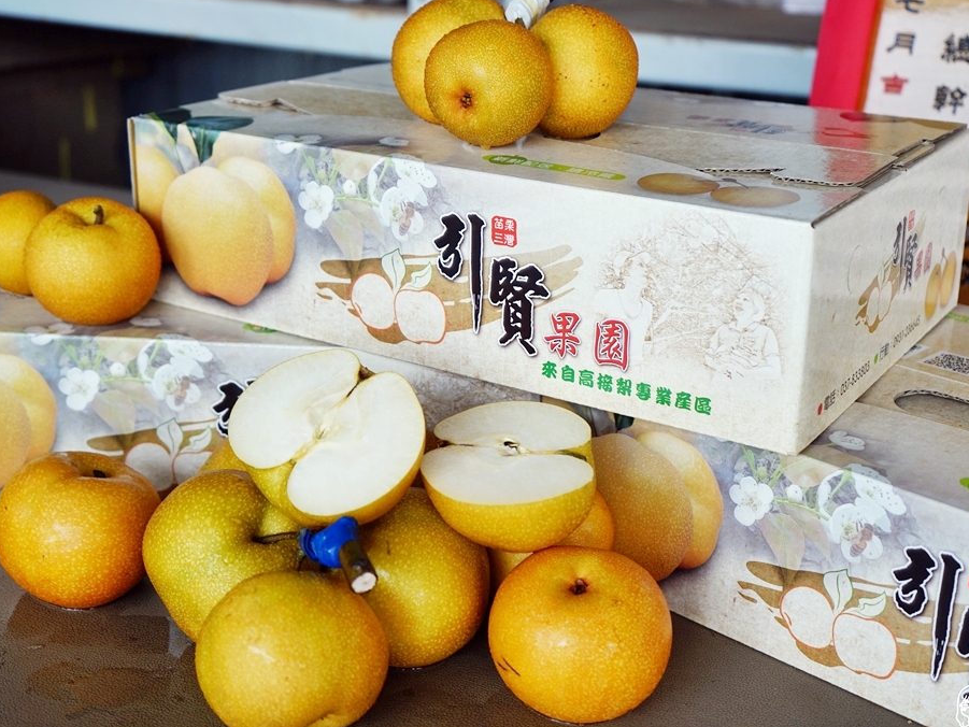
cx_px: 461
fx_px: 1316
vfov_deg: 30.9
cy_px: 362
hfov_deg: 40.4
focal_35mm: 47
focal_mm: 43
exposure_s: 1/60
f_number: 4.5
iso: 320
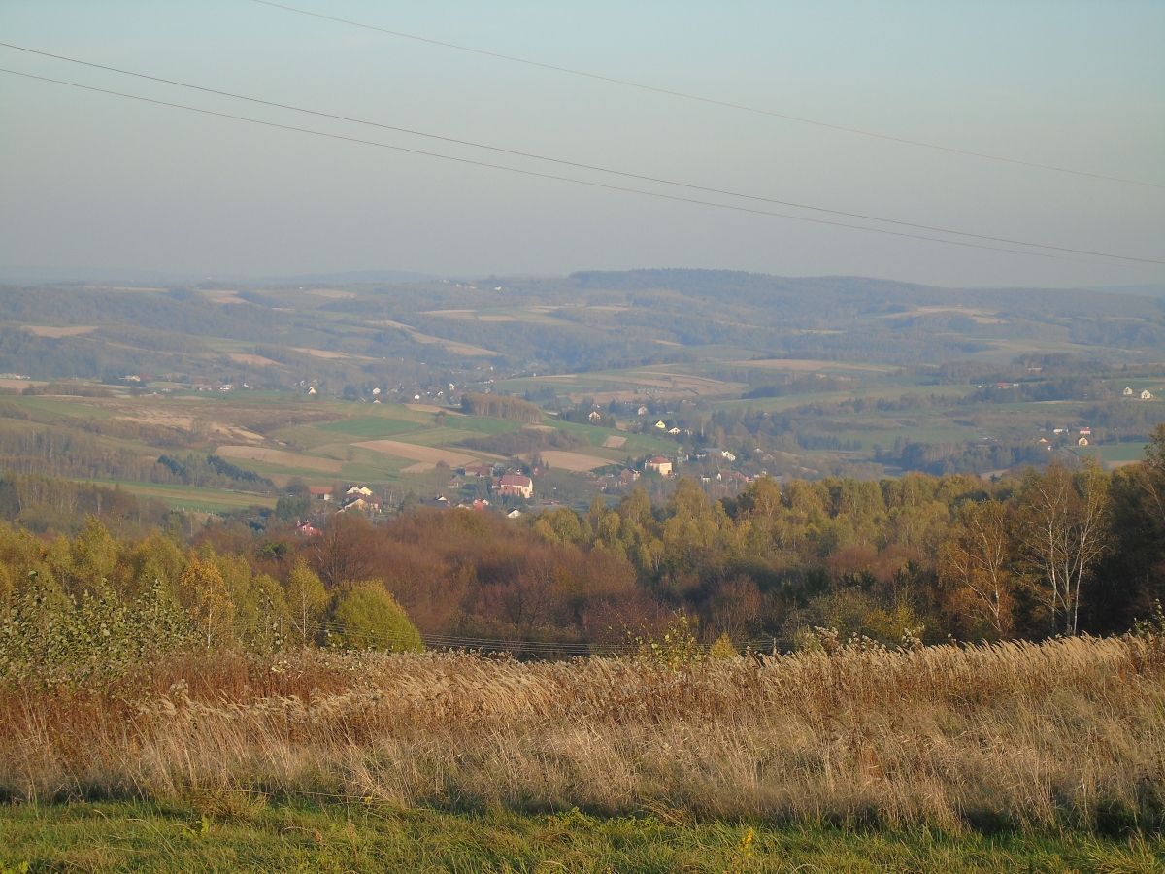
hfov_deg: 15.9
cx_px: 582
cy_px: 437
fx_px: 4173
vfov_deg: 12.0
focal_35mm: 124
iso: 80
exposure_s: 1/320
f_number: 4.6
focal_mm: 22
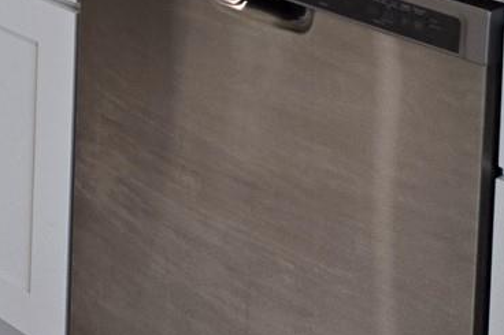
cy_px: -424
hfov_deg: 17.0
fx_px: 1455
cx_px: -341
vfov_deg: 11.3
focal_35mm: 104
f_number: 1.8
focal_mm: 5.4
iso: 32
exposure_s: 1/60
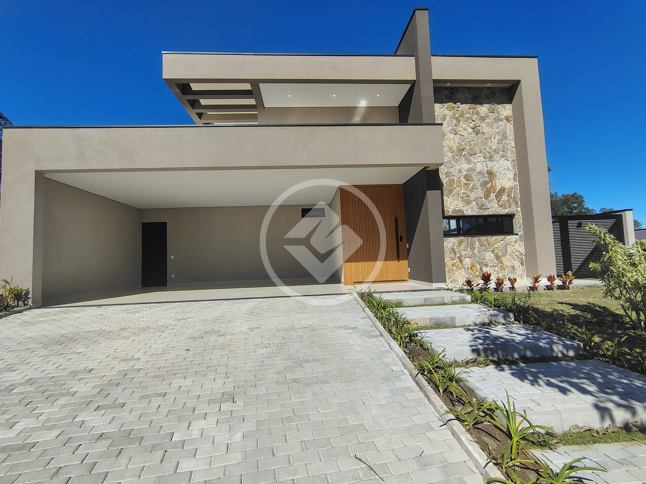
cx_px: 323
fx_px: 299
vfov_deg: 78.1
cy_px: 242
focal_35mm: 16
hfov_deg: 94.5
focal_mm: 2.13
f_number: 2.2
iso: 100
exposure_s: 1/1825
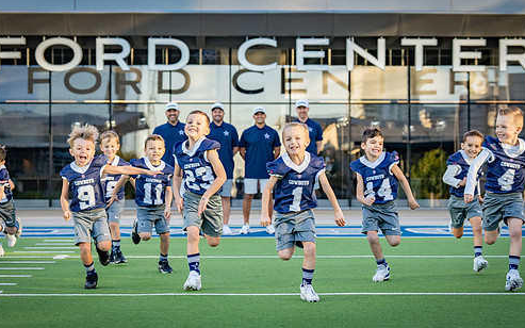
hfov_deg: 21.6
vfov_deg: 13.6
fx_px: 1373
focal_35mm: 96
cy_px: 191
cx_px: 235
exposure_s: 1/1250
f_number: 4
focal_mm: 70
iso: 1000
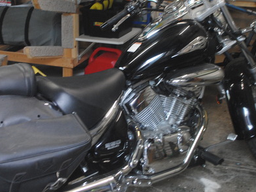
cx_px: 110
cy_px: 72
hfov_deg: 36.1
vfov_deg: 27.4
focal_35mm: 53
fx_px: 392
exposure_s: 1/30
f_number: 3.5
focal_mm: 18
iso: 500
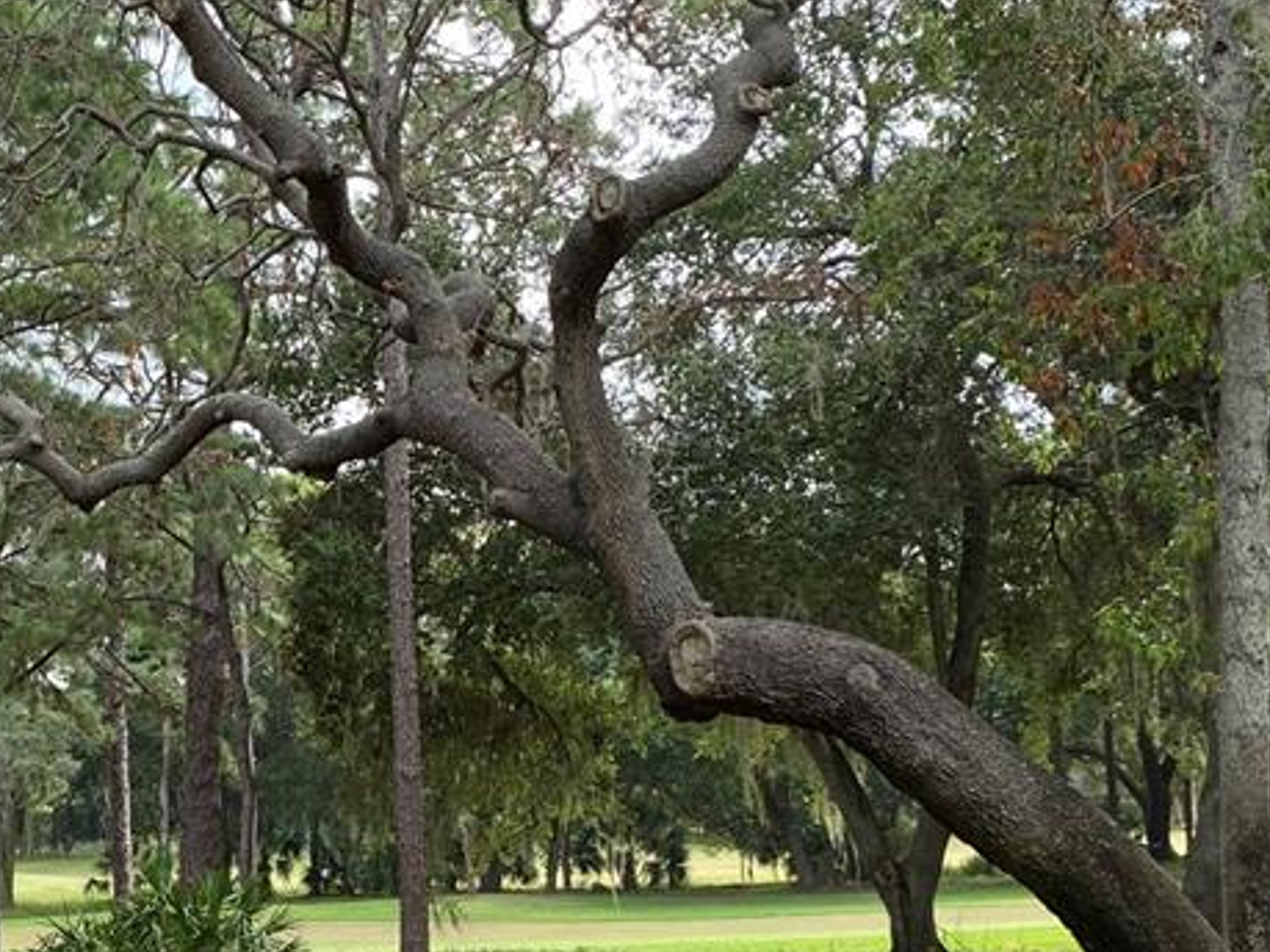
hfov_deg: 31.6
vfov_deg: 24.7
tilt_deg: +2.5
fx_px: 2127
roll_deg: +1.6
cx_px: 116
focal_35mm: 58
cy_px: 783
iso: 32
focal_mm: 4.25
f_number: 1.8
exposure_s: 1/175
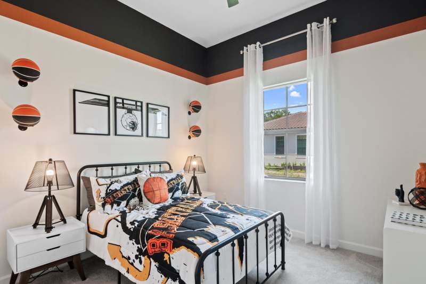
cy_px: 142
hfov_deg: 90.0
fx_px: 213
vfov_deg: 67.4
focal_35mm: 18
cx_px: 213
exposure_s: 1/13
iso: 320
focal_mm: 12
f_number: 6.3
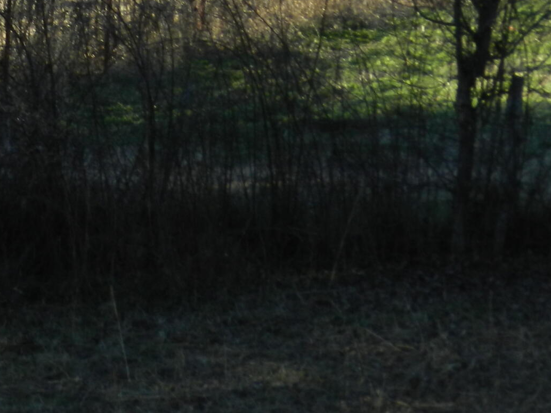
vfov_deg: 2.7
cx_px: -52
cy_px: -141
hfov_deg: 3.6
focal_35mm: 554
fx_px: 8820
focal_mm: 34
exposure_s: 1/250
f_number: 5.5
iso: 160
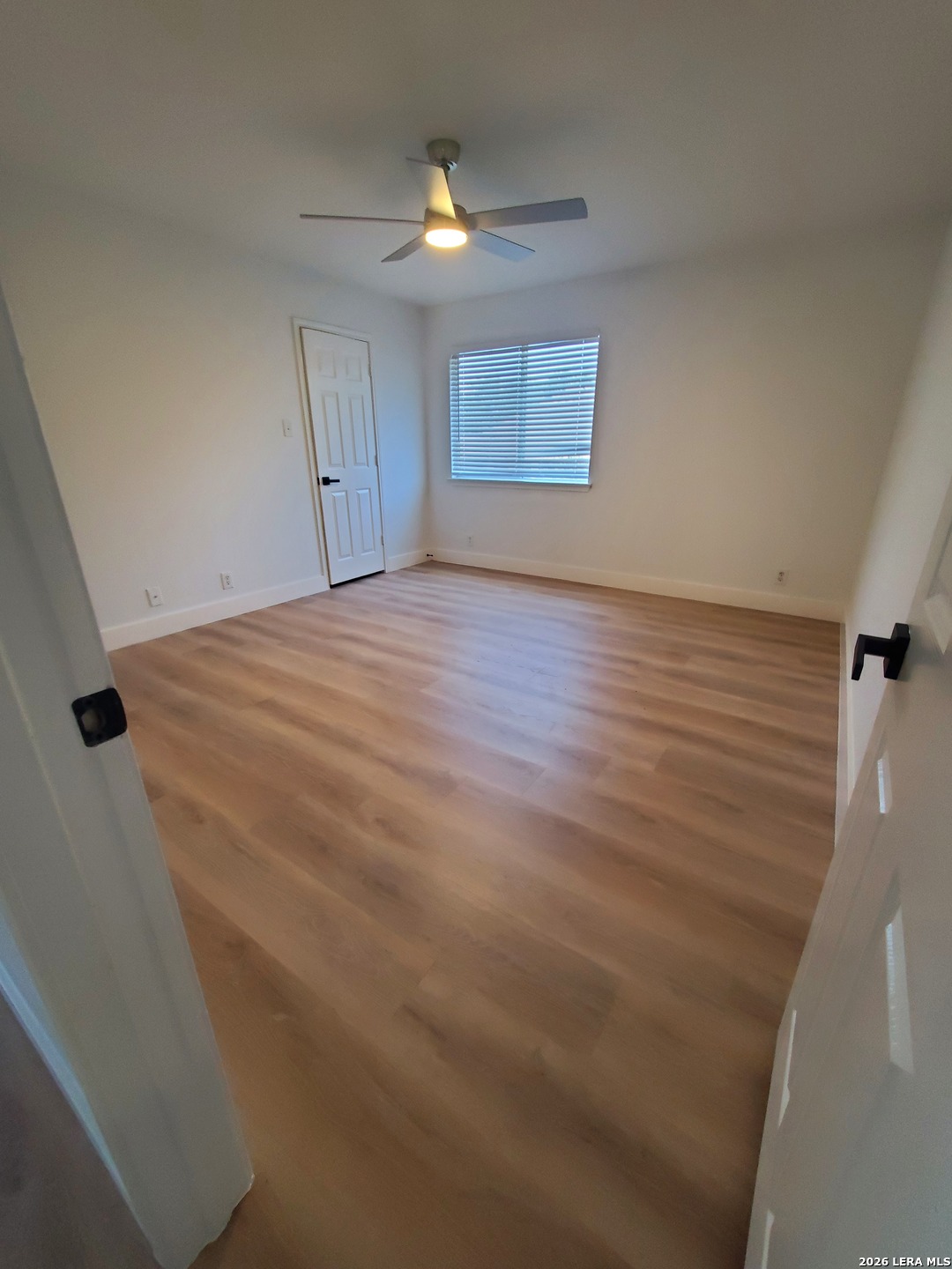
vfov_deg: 106.2
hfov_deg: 89.9
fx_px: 477
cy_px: 634
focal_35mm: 13
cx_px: 476
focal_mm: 1.8
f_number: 2.2
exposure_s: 1/60
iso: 200
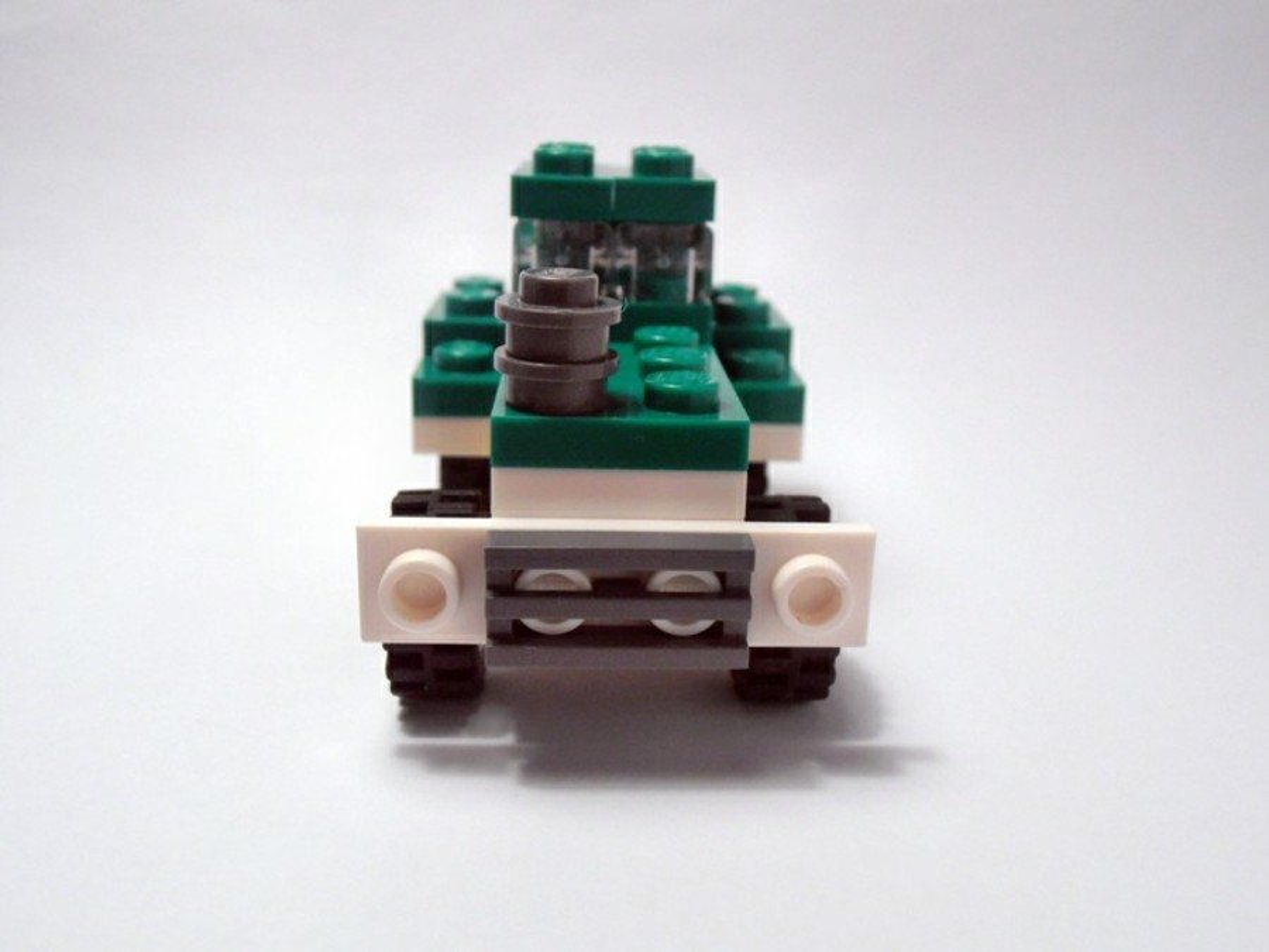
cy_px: 476
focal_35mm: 37
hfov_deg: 50.1
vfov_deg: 38.7
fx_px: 1356
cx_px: 634
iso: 80
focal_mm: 6.61
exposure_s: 1/80
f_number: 3.9
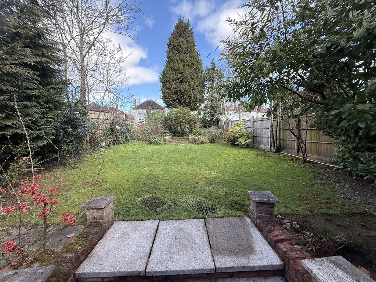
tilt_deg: -2.3
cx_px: 188
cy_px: 141
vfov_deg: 85.7
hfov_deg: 102.1
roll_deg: +1.8
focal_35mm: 14
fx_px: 152
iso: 64
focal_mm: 2.22
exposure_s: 1/306
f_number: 2.2
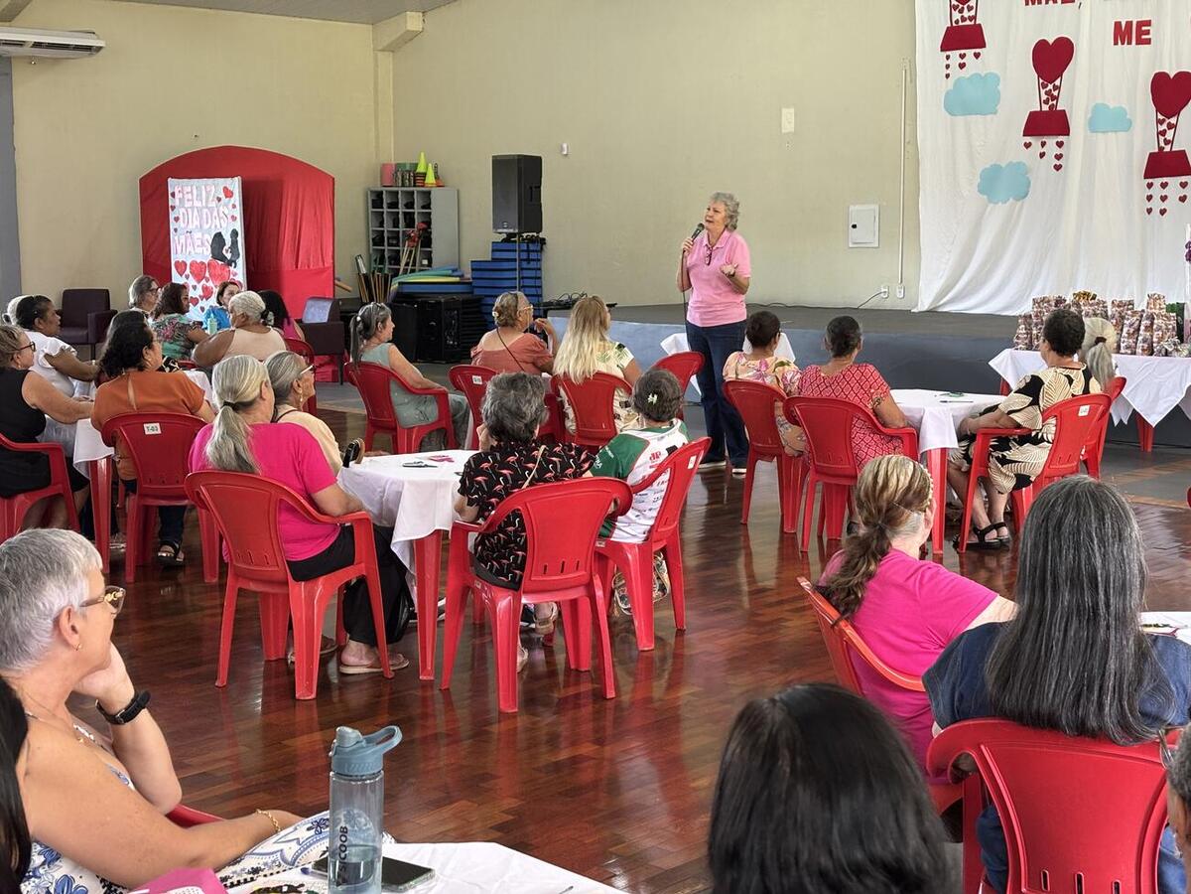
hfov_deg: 36.8
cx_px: 596
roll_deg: +0.2
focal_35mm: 52
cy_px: 447
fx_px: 1789
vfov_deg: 28.0
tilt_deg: -6.9
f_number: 1.6
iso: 125
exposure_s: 1/40
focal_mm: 5.96
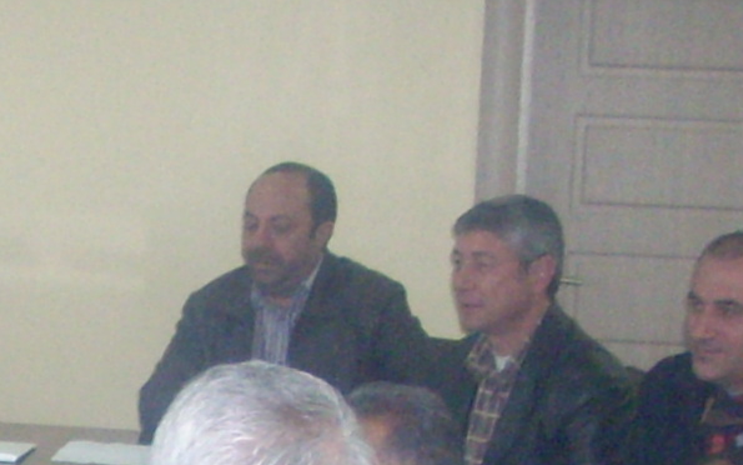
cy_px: 588
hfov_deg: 14.6
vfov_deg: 9.6
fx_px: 2734
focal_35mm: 135
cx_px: -310
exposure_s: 1/60
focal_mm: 6.2
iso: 400
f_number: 2.8
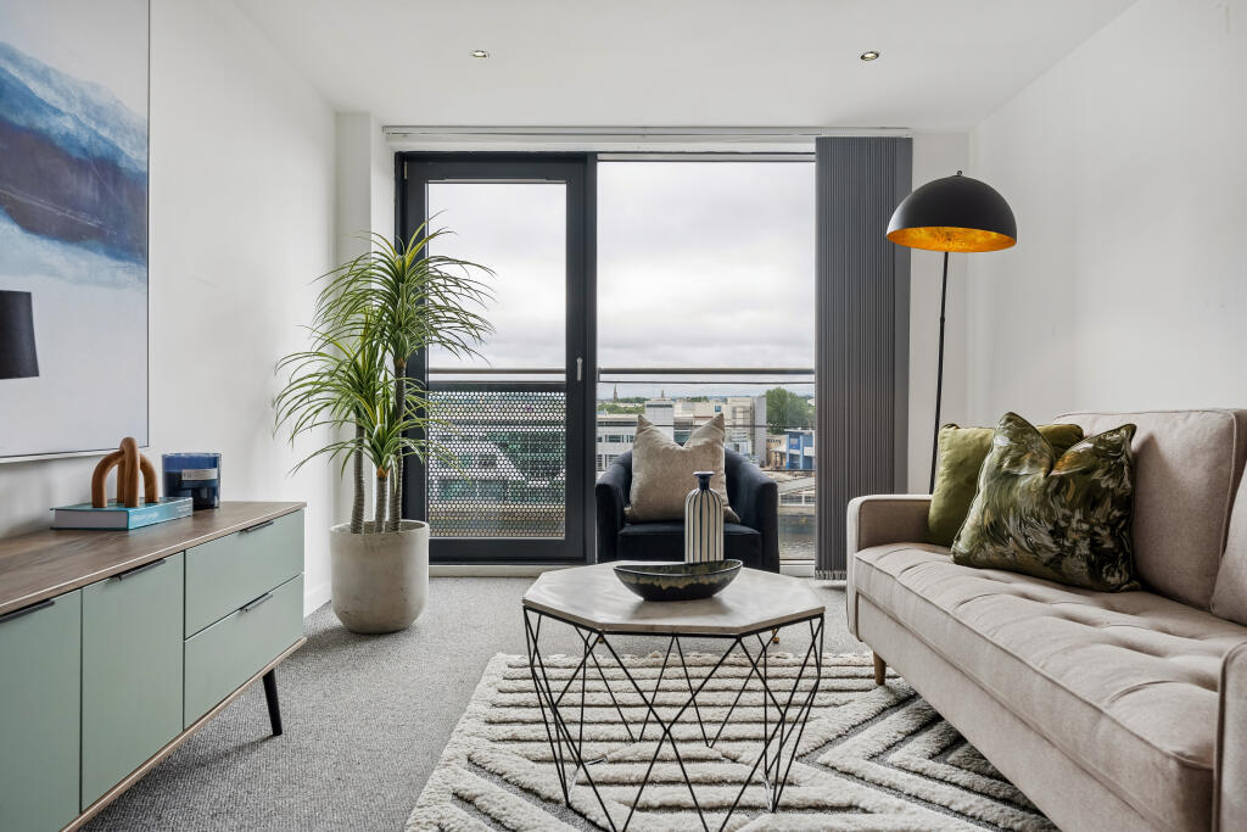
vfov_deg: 53.1
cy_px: 416
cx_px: 624
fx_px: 831
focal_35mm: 24
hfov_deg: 73.7
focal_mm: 24
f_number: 6.3
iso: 320
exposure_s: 1/80
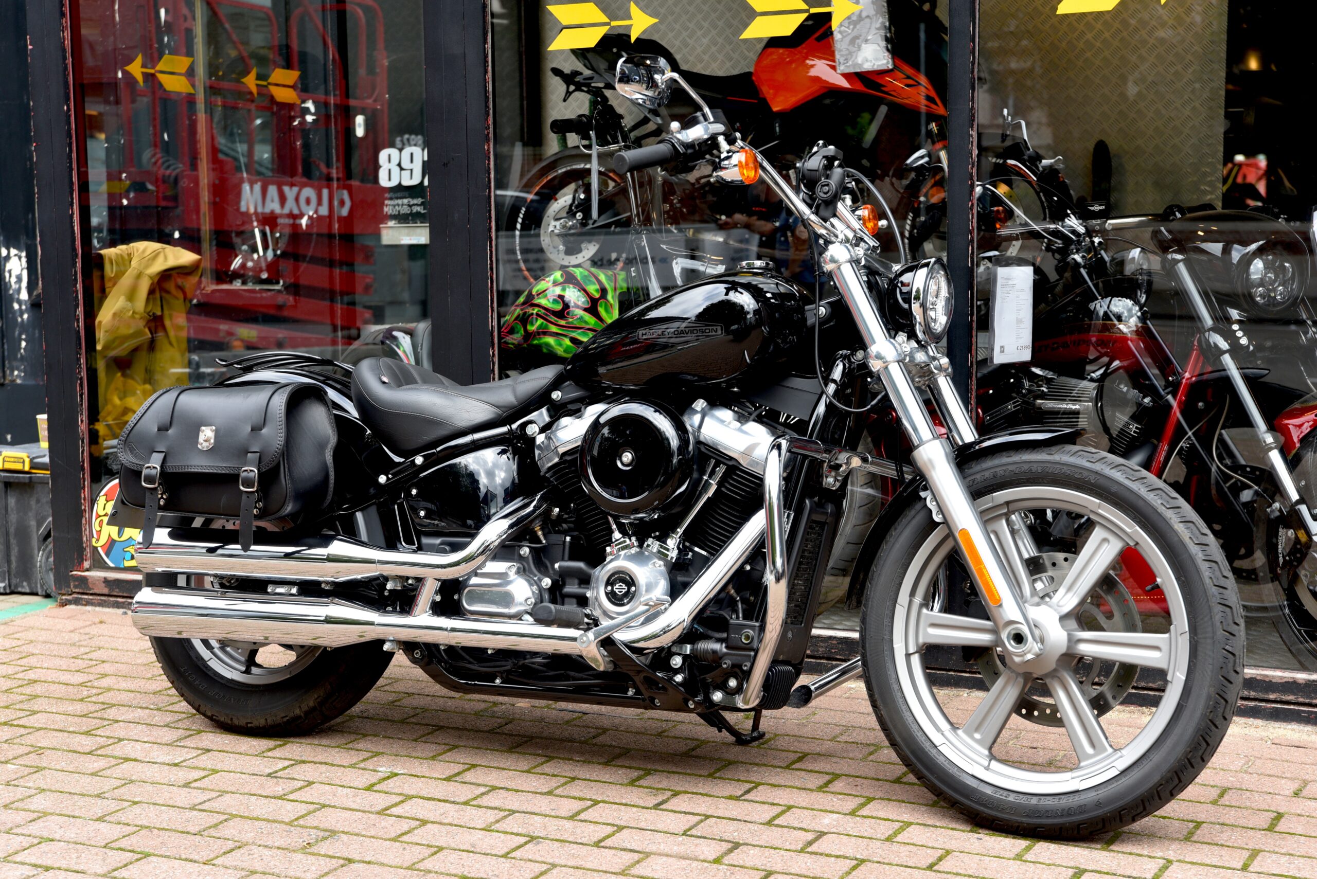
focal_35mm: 58
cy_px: 440
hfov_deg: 34.5
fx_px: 2123
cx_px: 658
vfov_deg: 23.4
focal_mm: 58
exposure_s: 1/100
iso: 200
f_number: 5
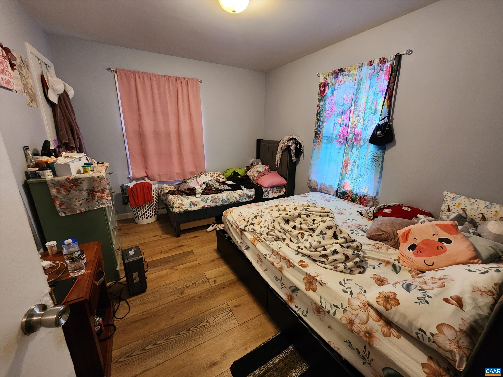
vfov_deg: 89.9
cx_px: 252
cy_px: 188
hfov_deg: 106.2
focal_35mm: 13
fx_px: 189
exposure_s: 1/30
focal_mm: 2.2
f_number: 2.2
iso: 400
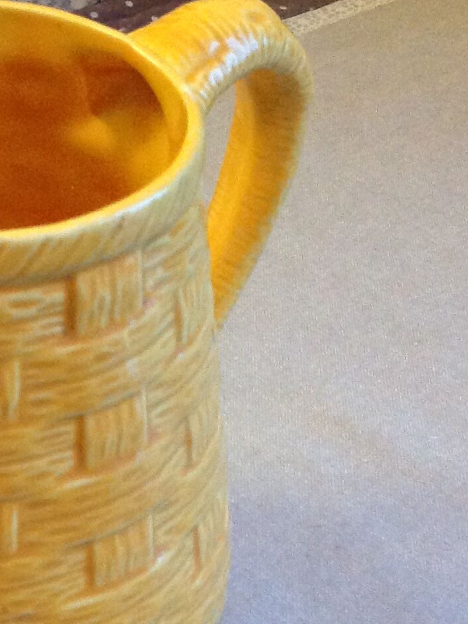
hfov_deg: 15.0
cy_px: 458
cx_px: -63
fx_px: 1731
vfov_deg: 20.3
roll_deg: +2.8
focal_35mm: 96
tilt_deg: -38.7
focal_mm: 4.28
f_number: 2.4
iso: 320
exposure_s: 1/17
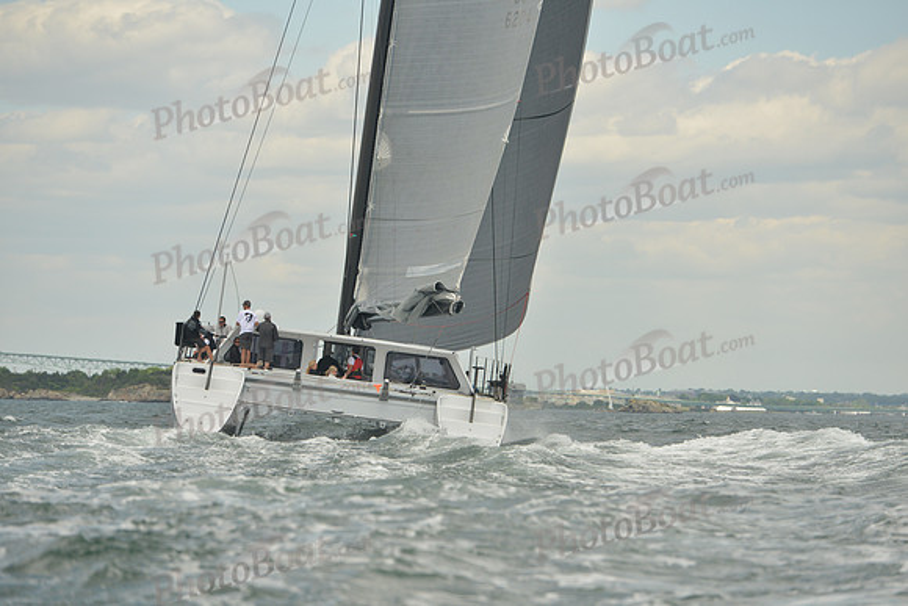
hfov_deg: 11.4
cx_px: 454
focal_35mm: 180
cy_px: 303
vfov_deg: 7.6
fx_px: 4541
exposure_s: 1/800
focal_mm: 180
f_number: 5.6
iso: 400
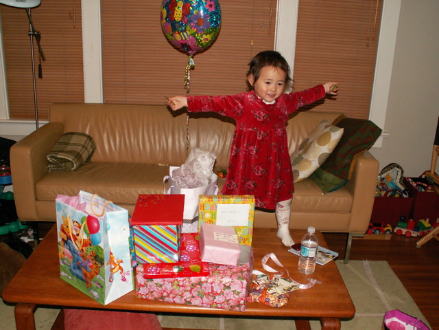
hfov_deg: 52.6
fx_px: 444
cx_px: 220
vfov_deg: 40.7
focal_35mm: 35
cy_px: 165
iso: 160
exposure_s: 1/40
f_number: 2.8
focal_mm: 5.86
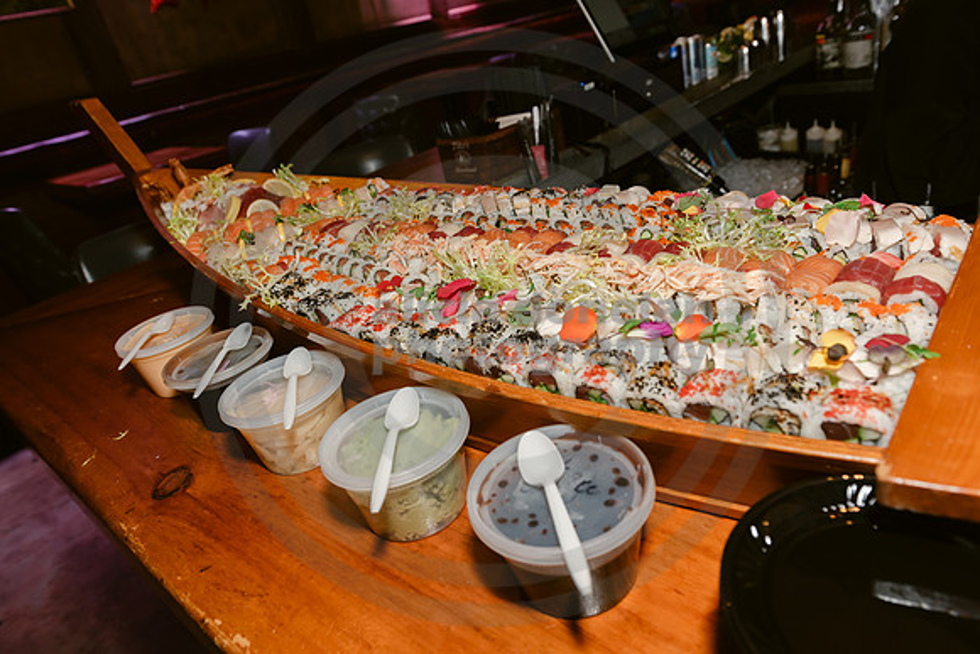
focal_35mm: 24
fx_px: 653
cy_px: 327
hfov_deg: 73.7
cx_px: 490
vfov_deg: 53.2
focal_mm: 24
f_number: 5.6
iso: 400
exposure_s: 1/60
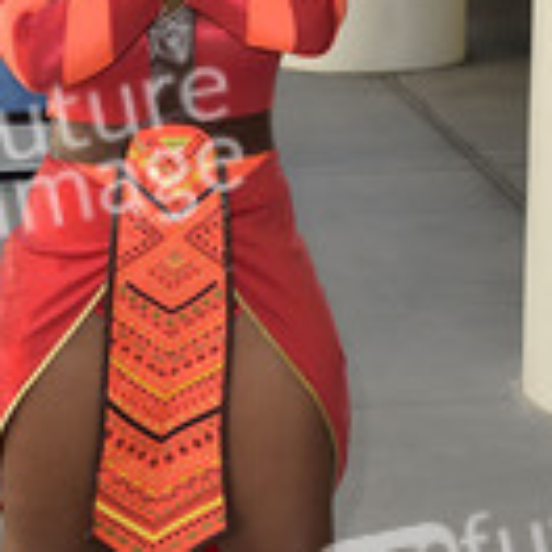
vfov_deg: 15.4
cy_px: 376
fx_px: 2039
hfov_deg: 15.4
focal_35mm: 113
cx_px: 153
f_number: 8
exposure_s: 1/250
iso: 250
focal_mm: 44
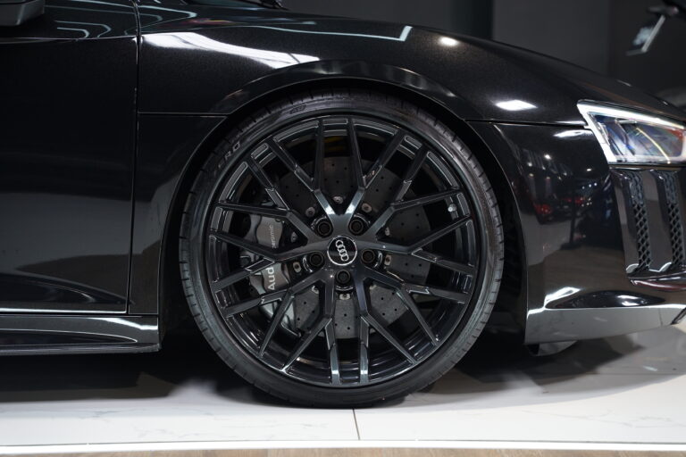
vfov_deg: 19.5
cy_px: 228
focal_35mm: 70
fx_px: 1334
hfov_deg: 28.8
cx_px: 343
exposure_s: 1/80
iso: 800
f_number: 3.2
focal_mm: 70
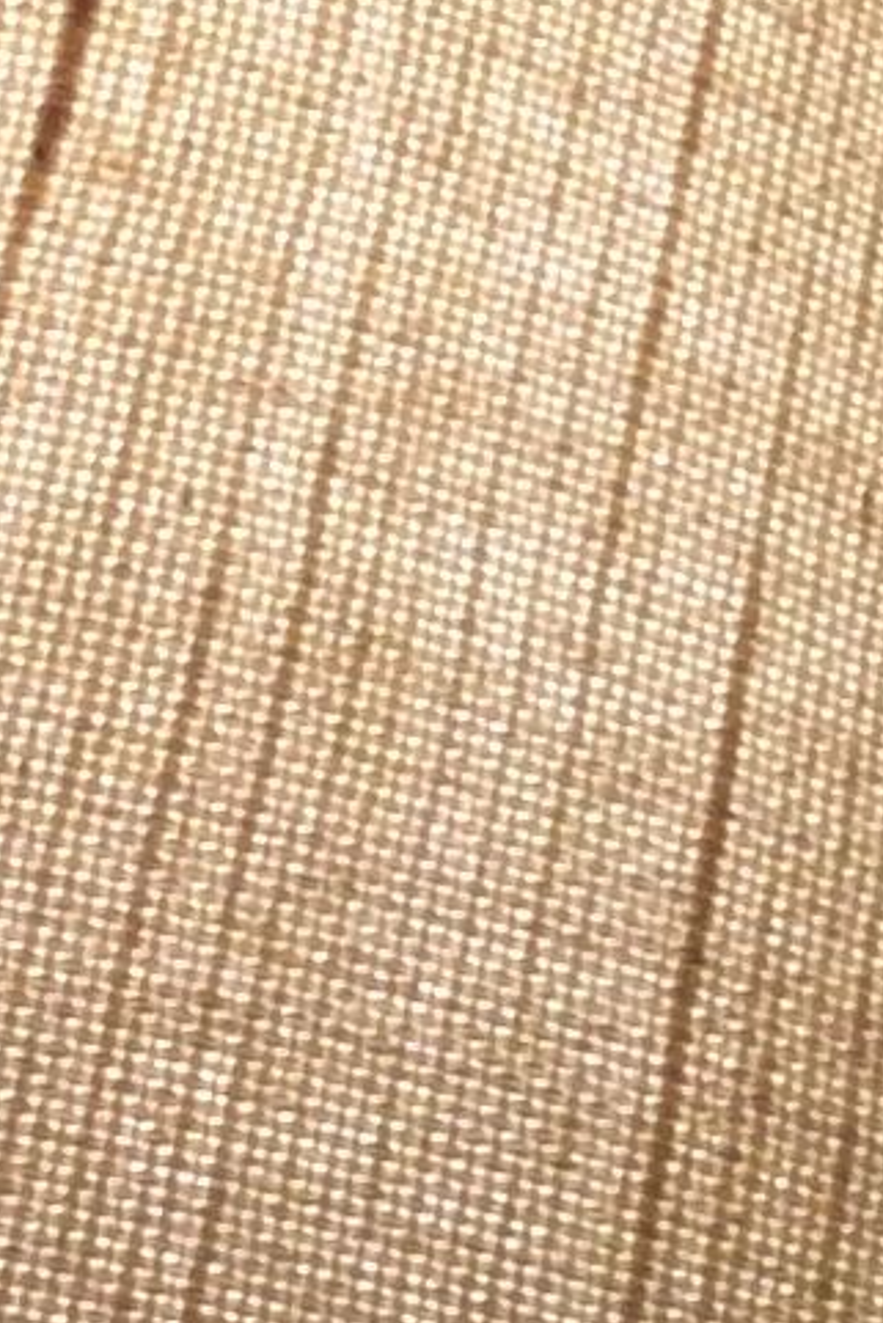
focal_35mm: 179
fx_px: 6580
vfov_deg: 11.4
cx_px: 132
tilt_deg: +5.3
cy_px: 1216
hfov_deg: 7.7
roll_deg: +0.3
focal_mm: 3.3
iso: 40
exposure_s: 1/50
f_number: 2.4
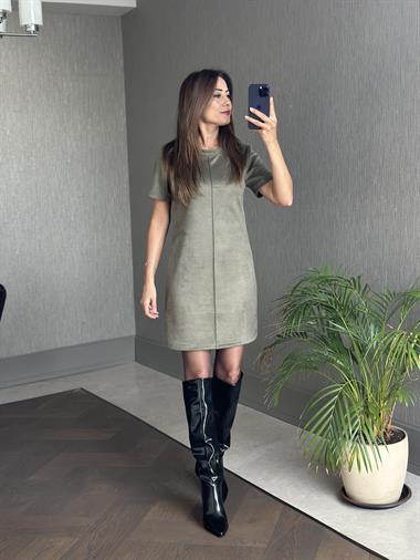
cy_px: 280
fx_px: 776
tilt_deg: -19.3
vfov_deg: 39.6
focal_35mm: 48
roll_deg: +2.9
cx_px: 210
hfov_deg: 30.3
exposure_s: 1/71
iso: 125
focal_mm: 6.86
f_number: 1.78
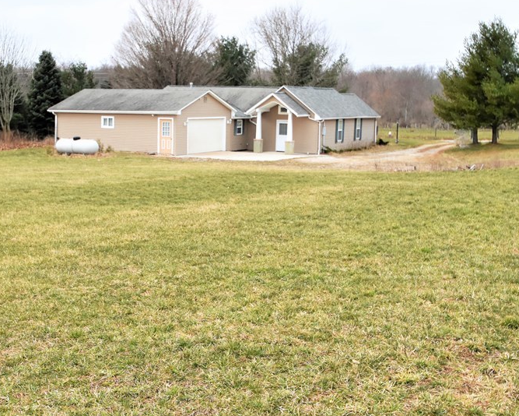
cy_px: 234
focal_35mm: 55
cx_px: 194
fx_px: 845
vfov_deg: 27.6
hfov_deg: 34.0
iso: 1000
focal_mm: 24
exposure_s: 1/1000
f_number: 6.3
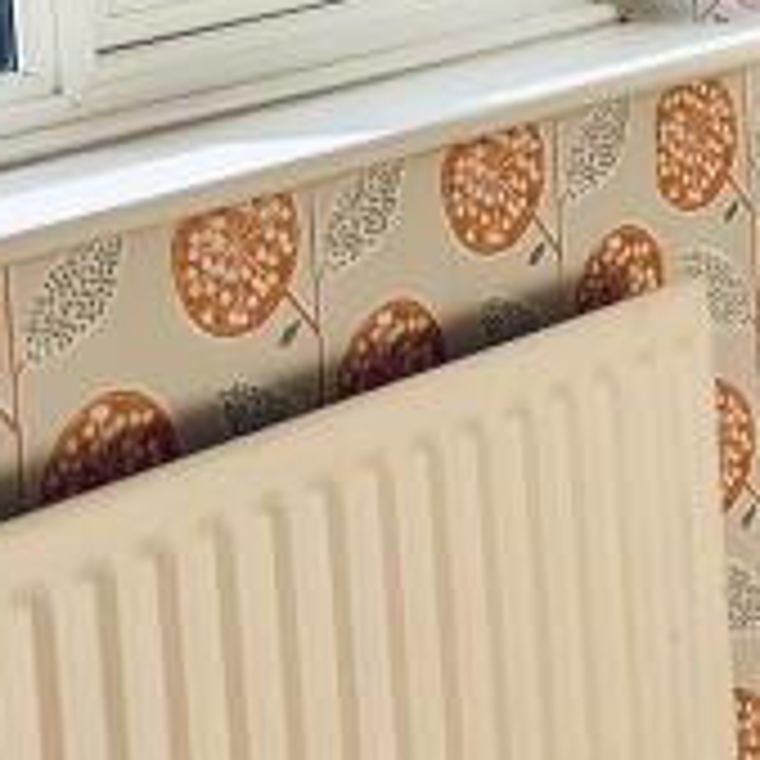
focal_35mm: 139
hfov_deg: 10.2
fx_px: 3453
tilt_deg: -3.5
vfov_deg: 12.1
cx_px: 2060
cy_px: -310
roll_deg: +1.7
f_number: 1.5
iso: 50
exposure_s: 1/1266
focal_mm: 5.7
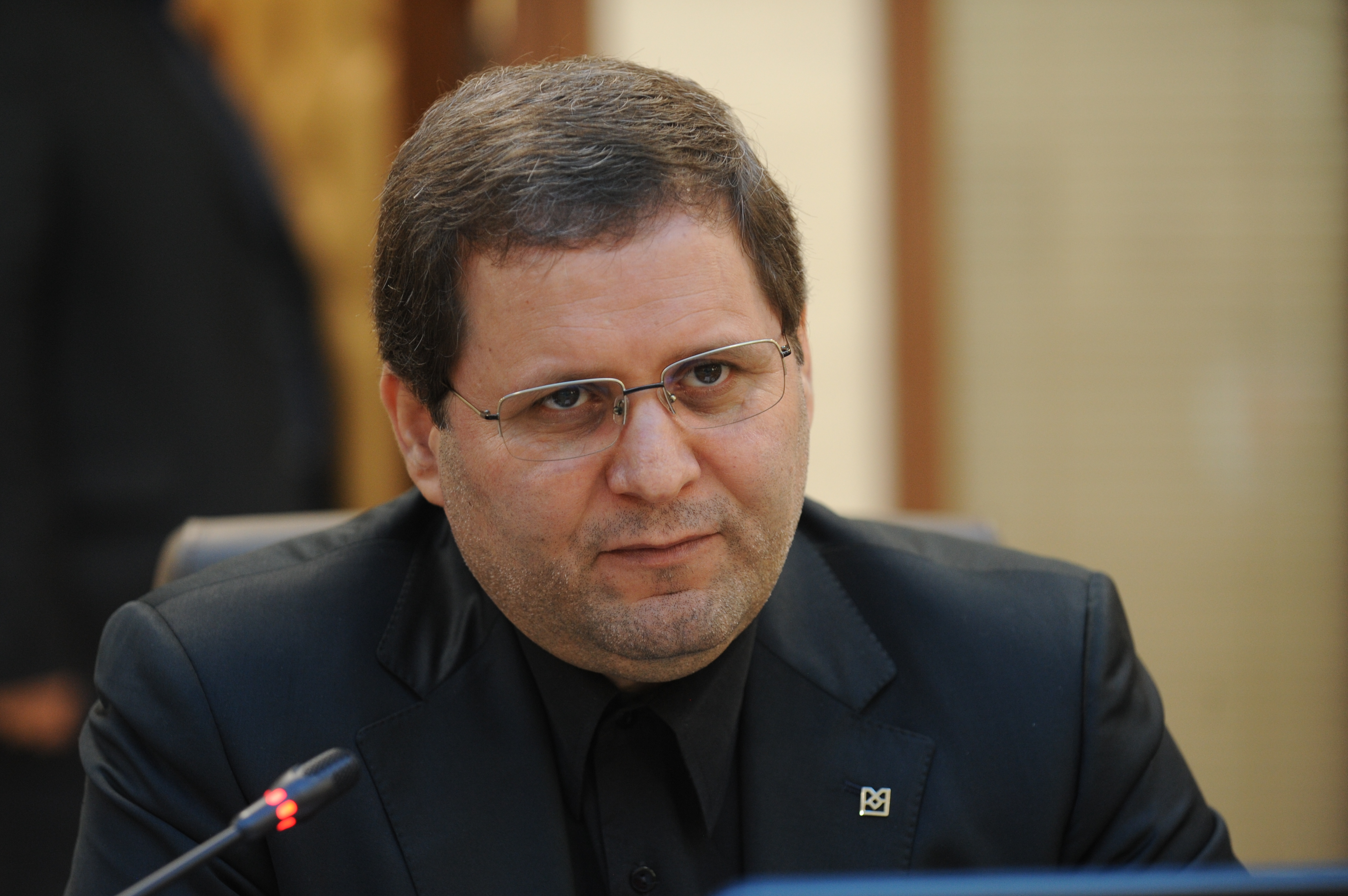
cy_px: 464
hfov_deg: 13.8
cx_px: 652
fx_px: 5576
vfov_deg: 9.2
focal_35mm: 149
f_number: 2.8
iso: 1250
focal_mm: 135
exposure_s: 1/125
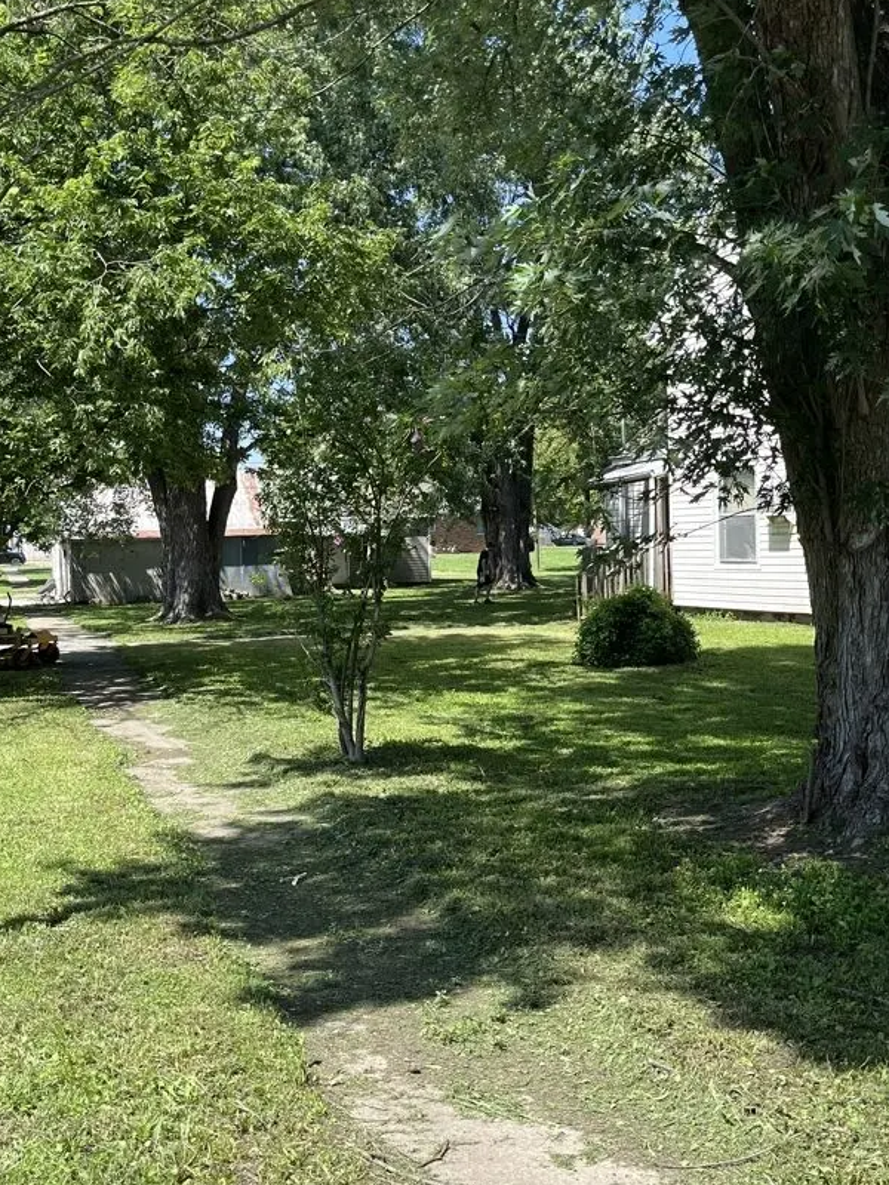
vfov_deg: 47.9
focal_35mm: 39
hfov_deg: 36.7
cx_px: 362
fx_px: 1335
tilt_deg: -1.7
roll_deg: +3.1
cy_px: 600
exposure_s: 1/1309
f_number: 1.6
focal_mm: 5.1
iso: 50
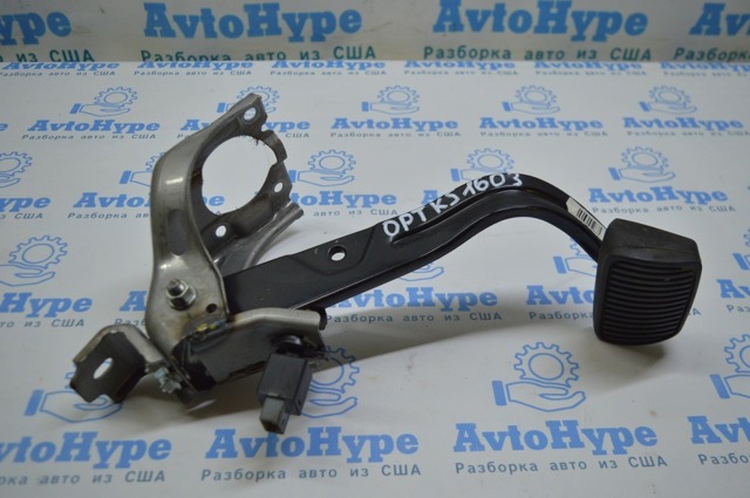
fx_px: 718
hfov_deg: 55.2
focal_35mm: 34
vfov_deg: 38.3
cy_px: 249
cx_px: 375
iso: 400
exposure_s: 1/160
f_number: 3.8
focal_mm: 23
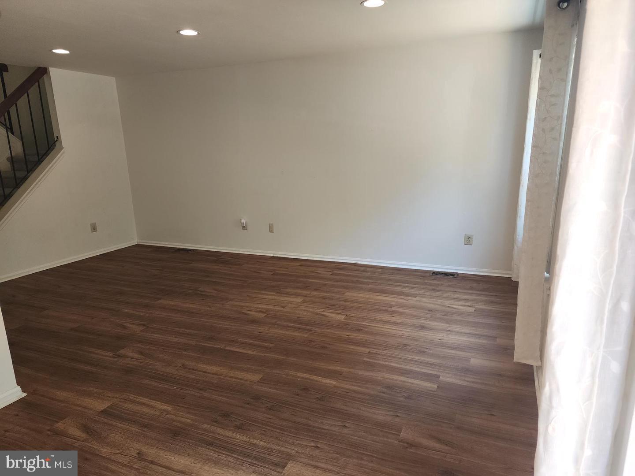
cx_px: 318
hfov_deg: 73.9
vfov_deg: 58.9
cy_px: 238
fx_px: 422
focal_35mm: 23
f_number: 1.8
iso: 160
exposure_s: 1/180
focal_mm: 6.4
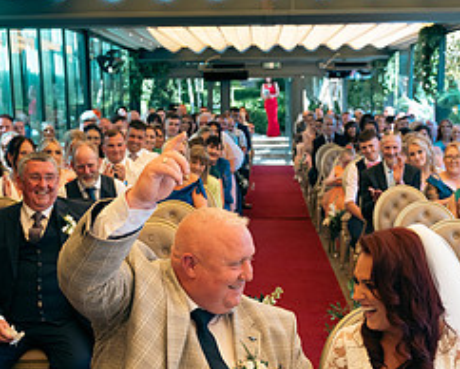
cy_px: 286
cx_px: 243
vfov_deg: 27.7
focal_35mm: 54
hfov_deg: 34.7
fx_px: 736
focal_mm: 24
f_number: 3.5
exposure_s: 1/250
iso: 250
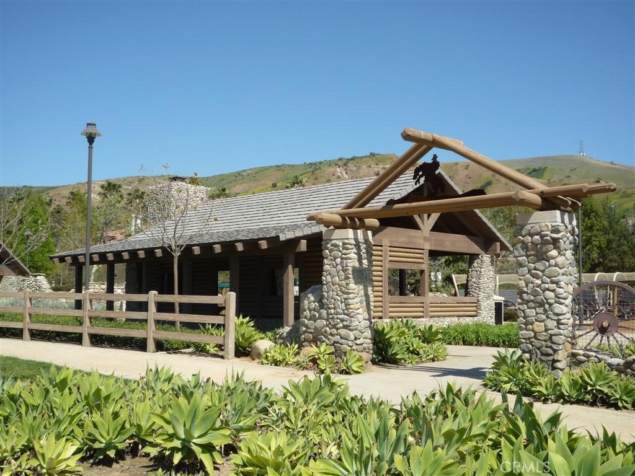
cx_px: 318
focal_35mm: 42
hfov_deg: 44.8
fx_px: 770
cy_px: 238
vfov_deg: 34.3
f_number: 4.5
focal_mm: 7.3
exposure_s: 1/800
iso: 100
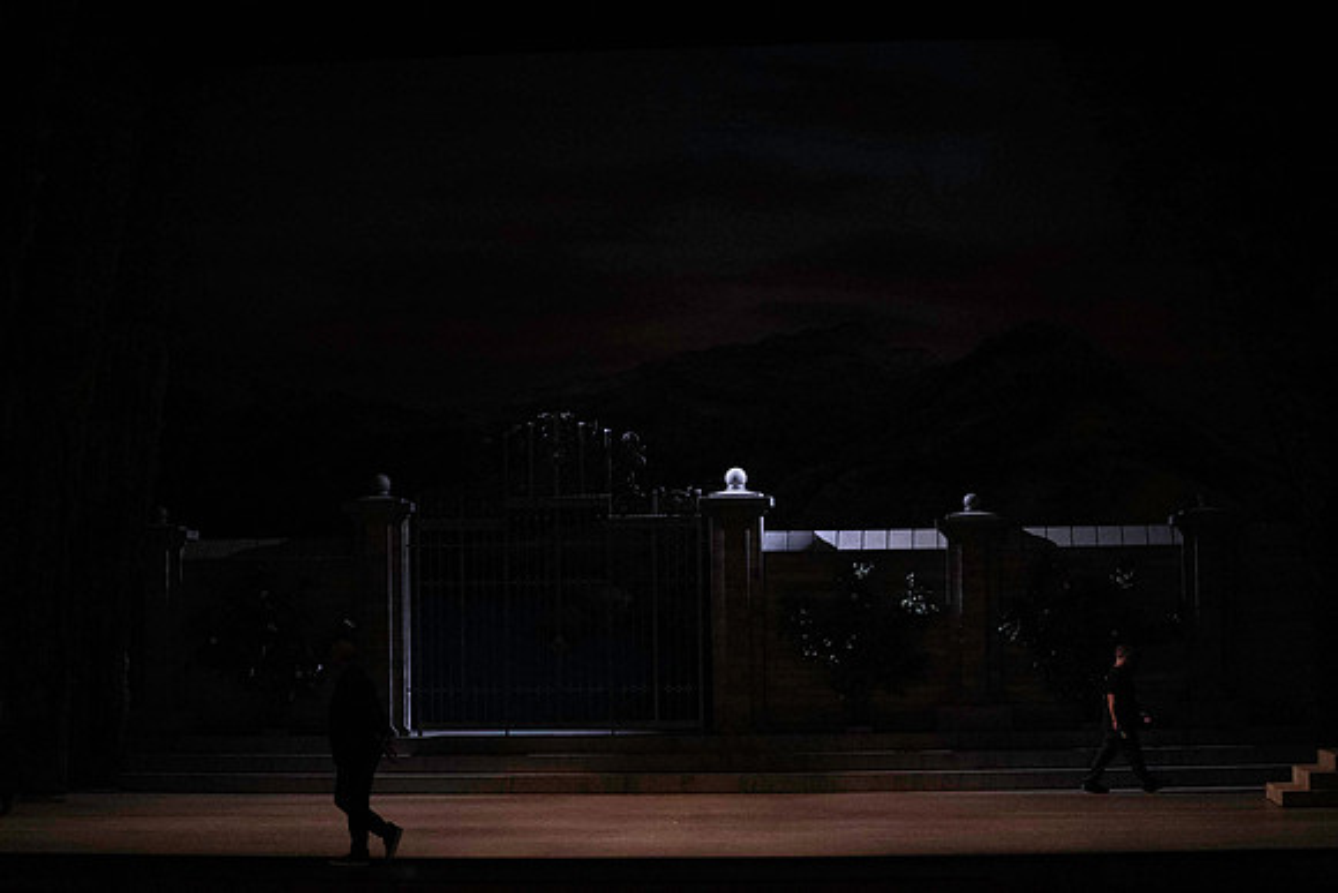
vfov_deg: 19.5
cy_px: 446
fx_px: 2602
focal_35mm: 70
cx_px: 669
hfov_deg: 28.8
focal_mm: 70
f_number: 6.3
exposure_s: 1/320
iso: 16000
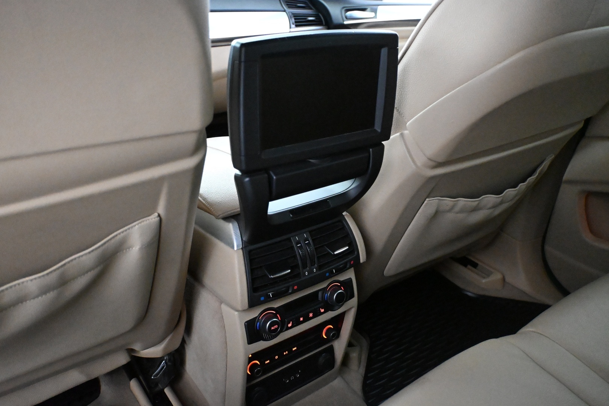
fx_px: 520
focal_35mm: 31
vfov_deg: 42.6
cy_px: 203
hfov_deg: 60.7
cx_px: 304
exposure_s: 1/60
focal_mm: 20.5
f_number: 3.8
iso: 12800
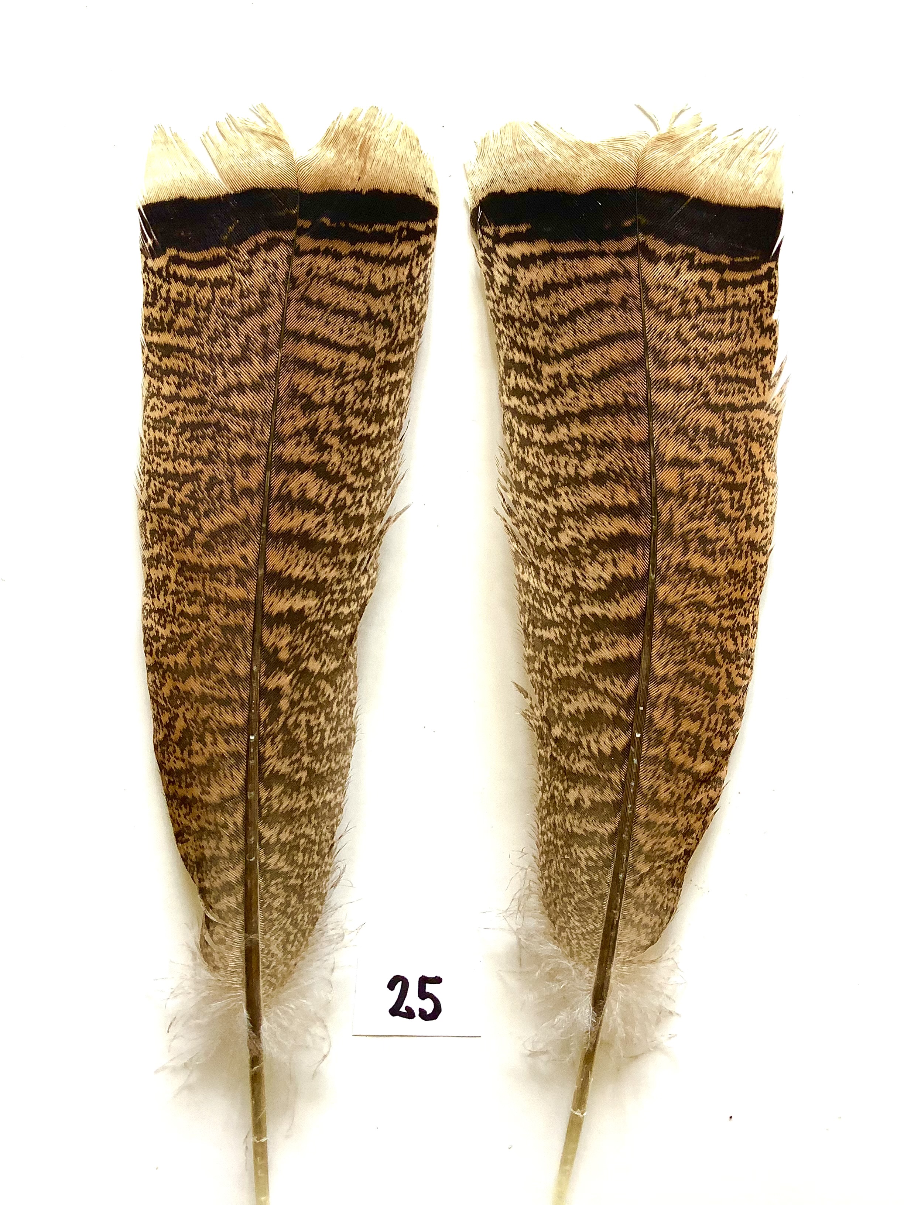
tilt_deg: -83.8
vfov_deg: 58.4
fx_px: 1079
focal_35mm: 31
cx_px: 452
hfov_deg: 45.4
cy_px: 602
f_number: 2.4
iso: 50
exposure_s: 1/100
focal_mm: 3.3
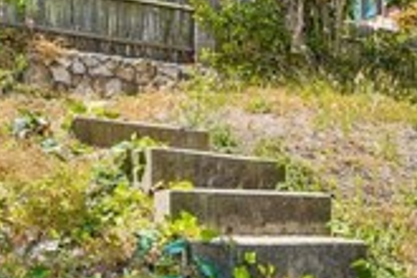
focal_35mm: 62
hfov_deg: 27.5
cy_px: 243
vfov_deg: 21.5
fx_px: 718
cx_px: 528
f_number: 8
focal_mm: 16
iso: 400
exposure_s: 1/500
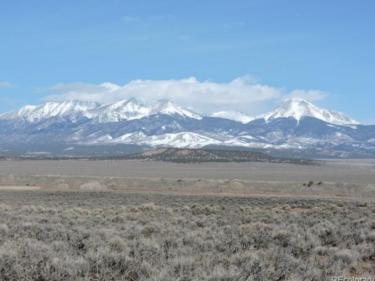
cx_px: 180
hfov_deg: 26.0
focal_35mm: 75
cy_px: 136
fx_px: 813
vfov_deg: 19.6
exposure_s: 1/1000
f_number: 4.3
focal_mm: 12.5
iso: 100
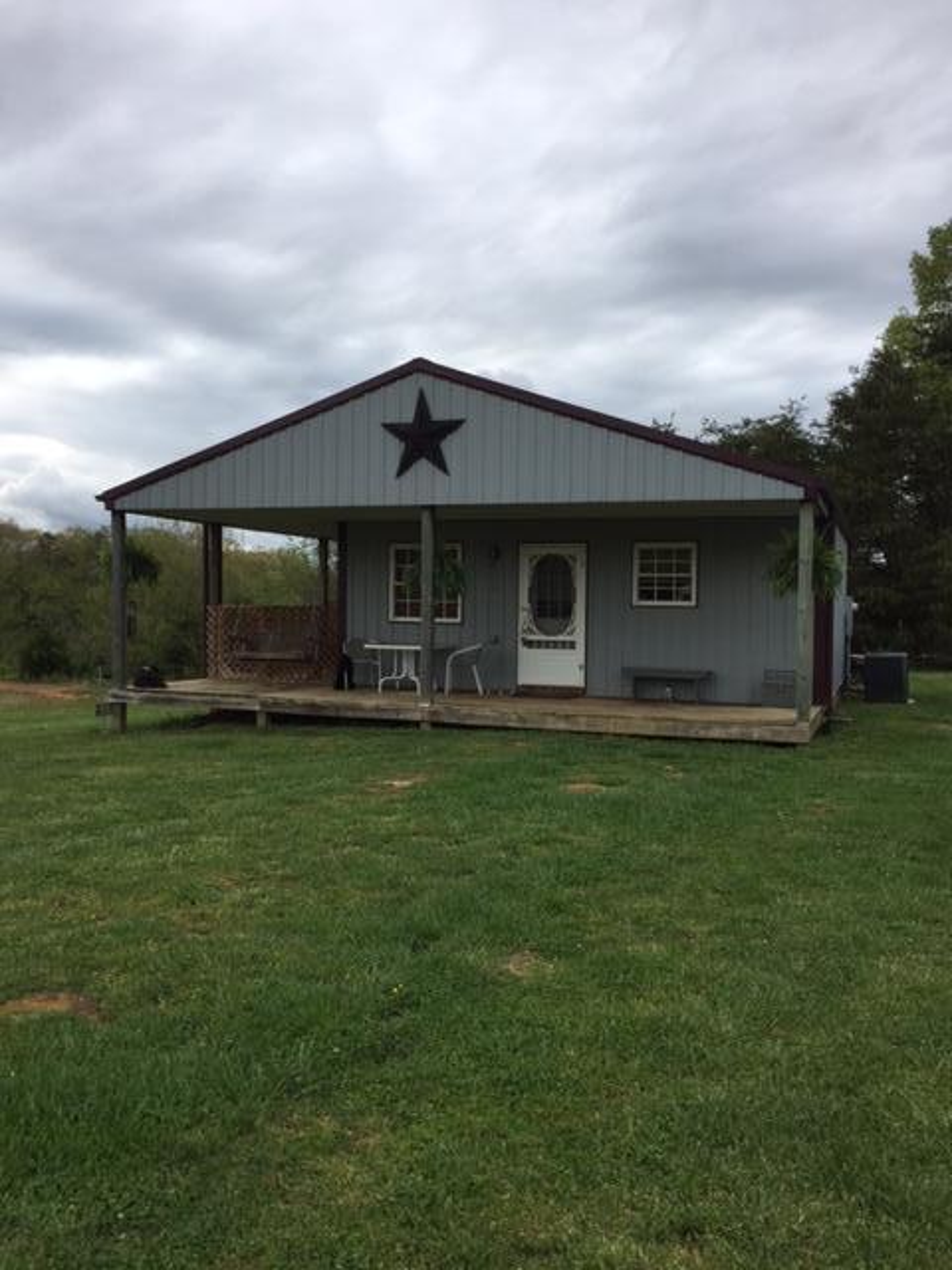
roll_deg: +0.7
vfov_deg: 61.7
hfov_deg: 48.2
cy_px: 635
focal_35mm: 29
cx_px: 476
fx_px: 1063
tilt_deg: -0.9
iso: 32
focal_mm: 4.15
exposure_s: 1/373
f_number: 2.2
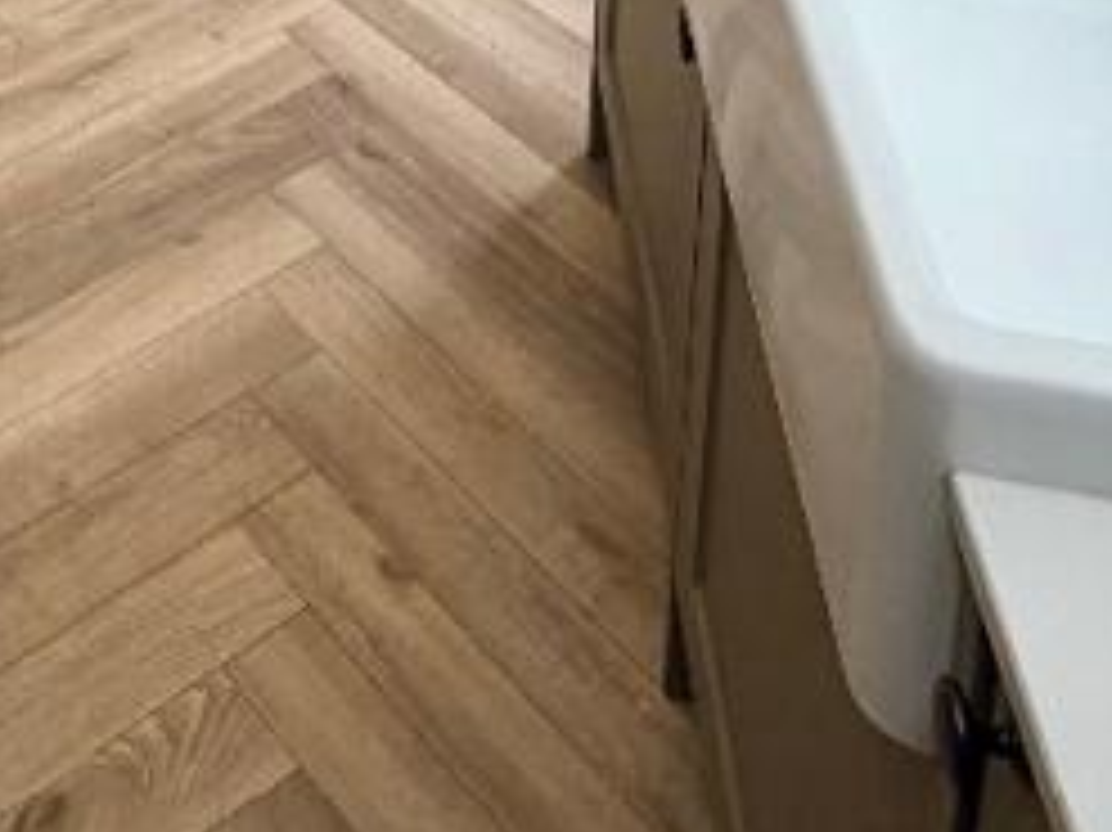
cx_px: -86
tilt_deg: -13.5
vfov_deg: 18.2
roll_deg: +2.7
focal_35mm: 58
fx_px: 1862
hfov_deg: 30.1
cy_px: -778
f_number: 2.2
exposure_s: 1/121
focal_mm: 2.22
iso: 64
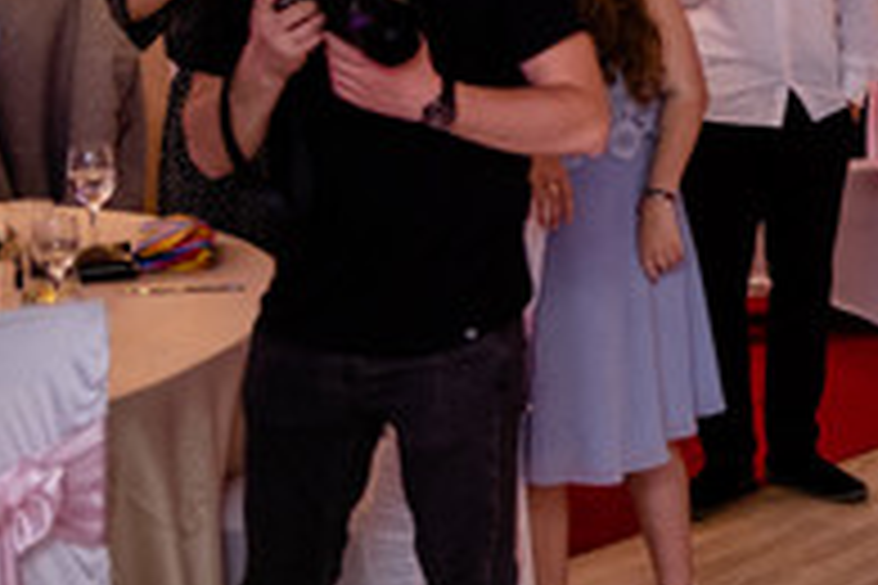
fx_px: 2805
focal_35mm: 115
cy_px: -38
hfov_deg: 16.3
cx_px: 1315
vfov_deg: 11.8
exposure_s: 1/200
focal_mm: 23
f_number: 1.4
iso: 800
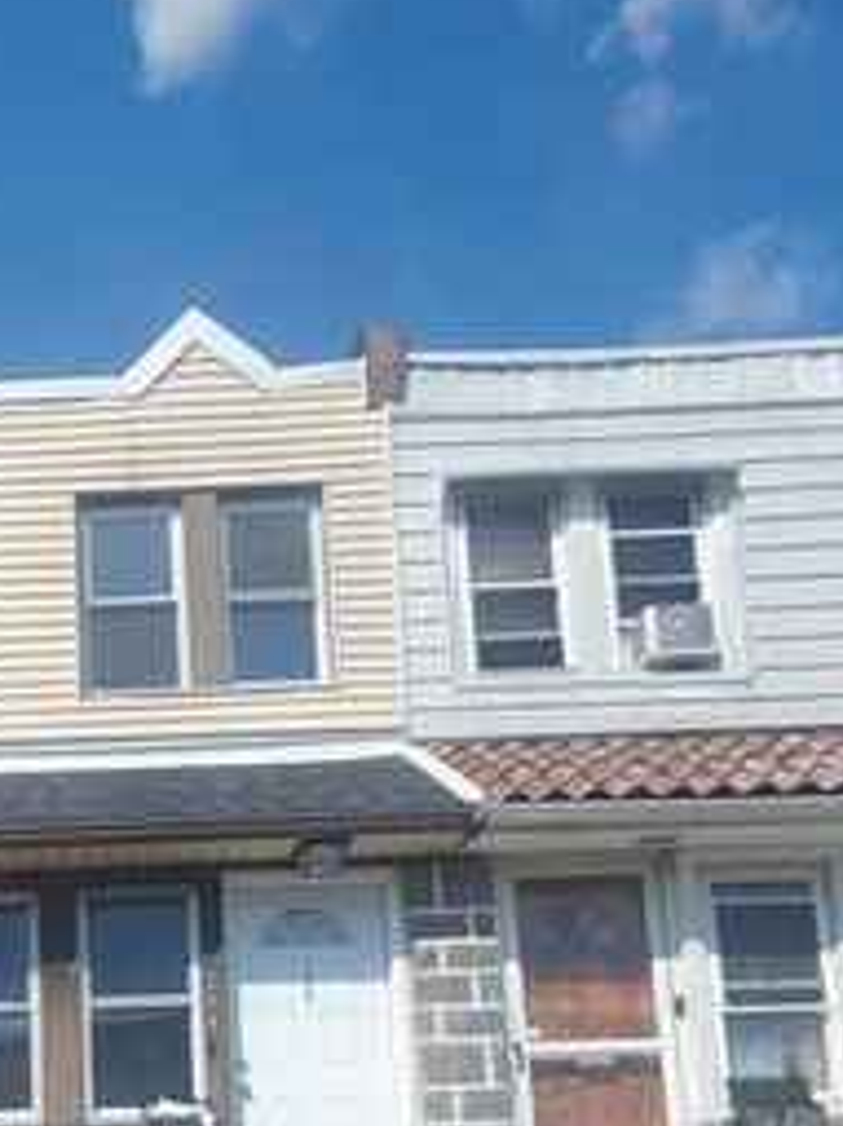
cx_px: 13
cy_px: 1155
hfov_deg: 37.6
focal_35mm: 34
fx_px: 1105
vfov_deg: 44.8
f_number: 1.9
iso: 20
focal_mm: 2.2
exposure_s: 1/1000
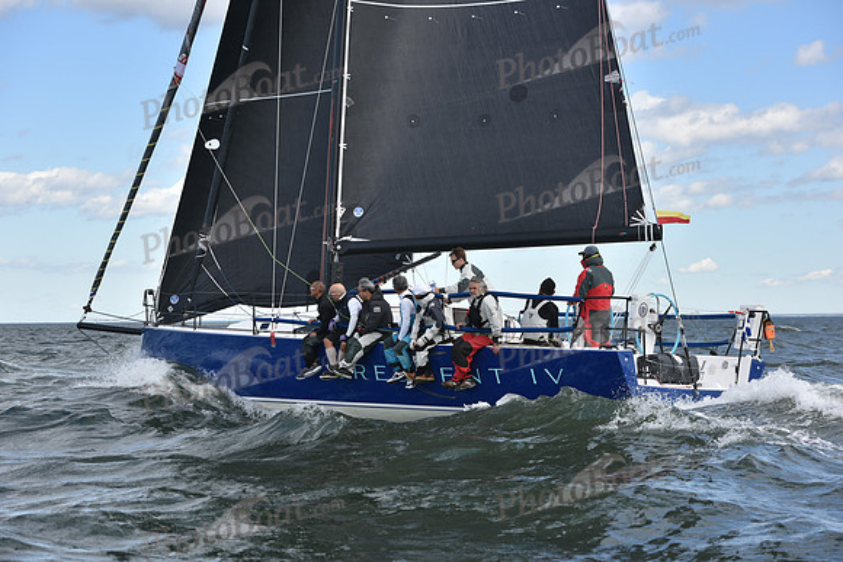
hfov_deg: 26.0
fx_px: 1827
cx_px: 422
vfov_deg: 17.5
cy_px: 281
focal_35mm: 78
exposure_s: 1/1000
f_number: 5.6
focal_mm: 78
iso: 320
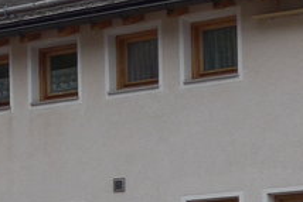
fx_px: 1769
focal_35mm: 210
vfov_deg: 6.5
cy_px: 277
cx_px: -348
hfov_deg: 9.1
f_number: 2.8
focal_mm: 7.5
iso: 80
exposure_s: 1/1600
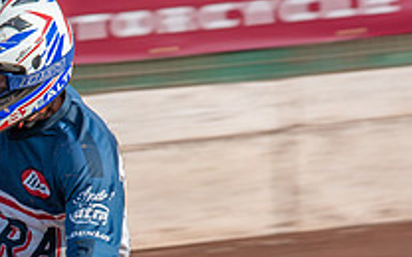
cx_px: -94
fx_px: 7523
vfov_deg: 2.0
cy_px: 363
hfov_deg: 3.1
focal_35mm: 670
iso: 125
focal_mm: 200
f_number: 8
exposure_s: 1/200
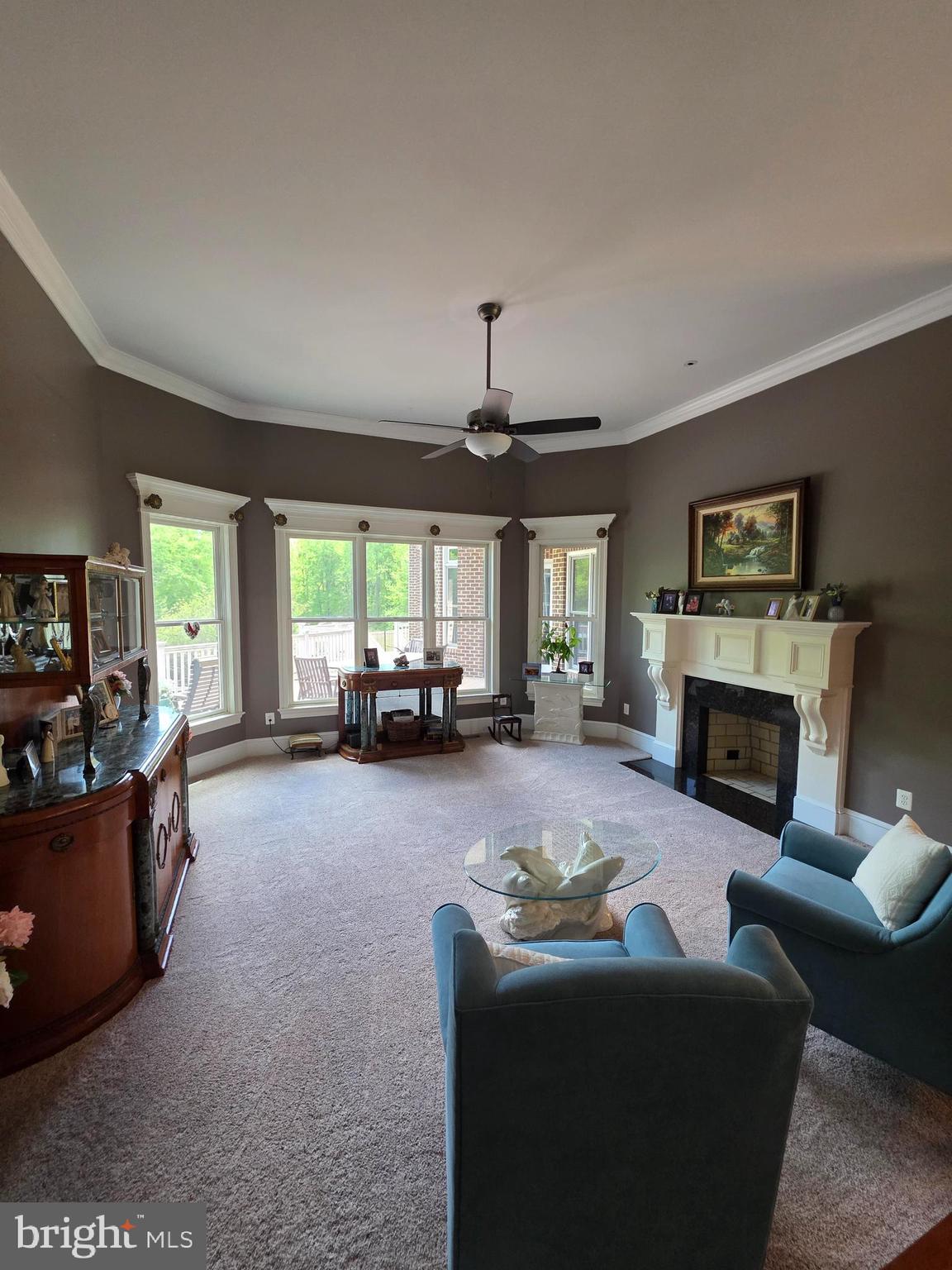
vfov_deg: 106.2
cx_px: 476
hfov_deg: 89.9
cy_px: 635
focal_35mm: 13
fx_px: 477
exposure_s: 1/60
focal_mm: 2.2
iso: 320
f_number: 1.9
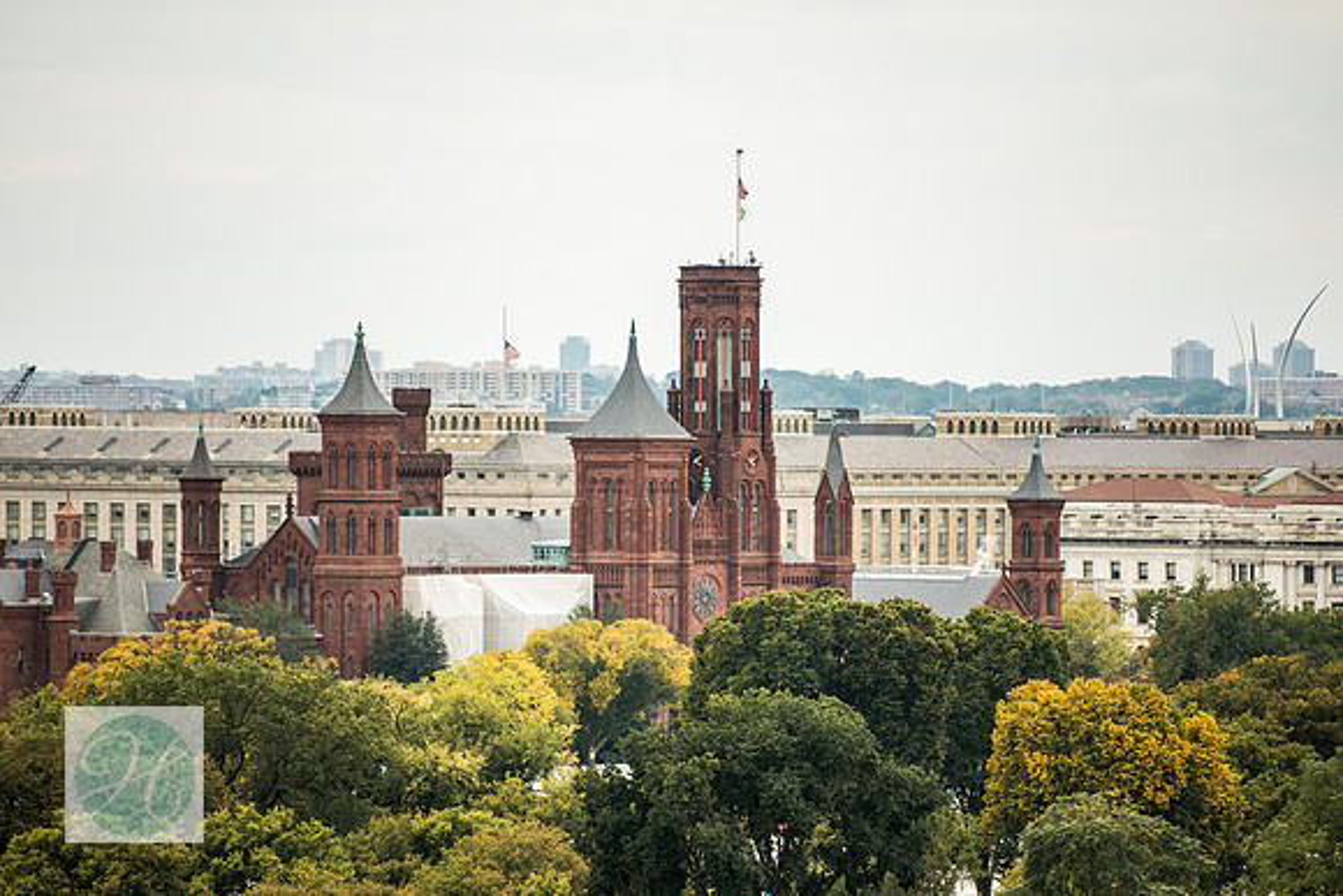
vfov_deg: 5.7
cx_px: 649
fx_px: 8970
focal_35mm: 240
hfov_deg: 8.6
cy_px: 539
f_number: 2.8
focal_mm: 200
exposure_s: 1/500
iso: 100
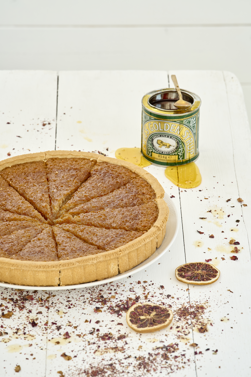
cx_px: 126
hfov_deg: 10.2
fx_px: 1412
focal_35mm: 135
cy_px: 188
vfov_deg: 15.2
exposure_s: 1/8
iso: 250
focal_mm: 135
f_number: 11
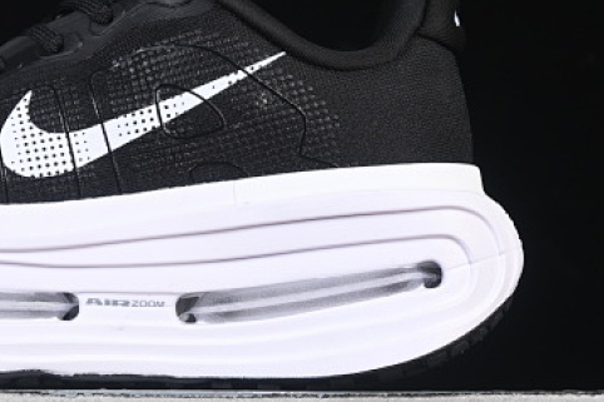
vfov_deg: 8.2
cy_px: 111
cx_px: 69
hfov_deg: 12.2
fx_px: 2818
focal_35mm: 168
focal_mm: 50
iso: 160
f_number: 6.3
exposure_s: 1/60
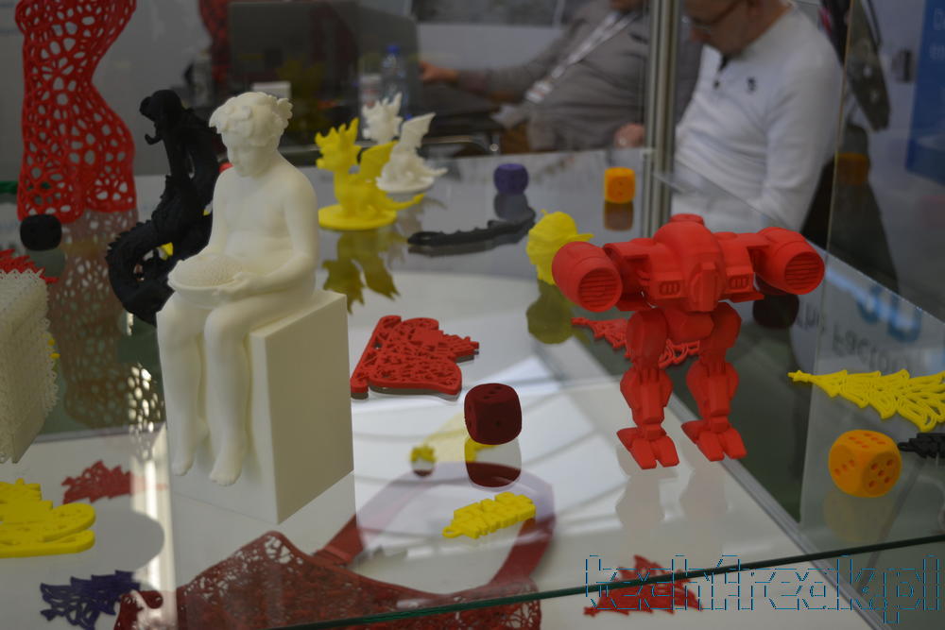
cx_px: 472
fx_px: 1260
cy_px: 315
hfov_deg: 41.1
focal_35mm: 48
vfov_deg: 28.1
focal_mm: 32
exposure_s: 1/100
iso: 400
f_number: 5
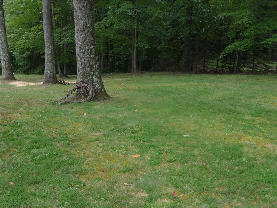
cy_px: 104
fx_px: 320
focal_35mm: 40
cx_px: 138
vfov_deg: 36.0
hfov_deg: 46.8
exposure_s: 1/30
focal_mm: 6.7
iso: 100
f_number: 3.9
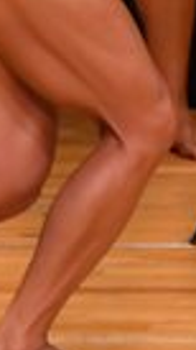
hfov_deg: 0.8
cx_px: 605
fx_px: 14829
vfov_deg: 1.3
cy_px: -120
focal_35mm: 1604
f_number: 5.6
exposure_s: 1/400
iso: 3200
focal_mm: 180
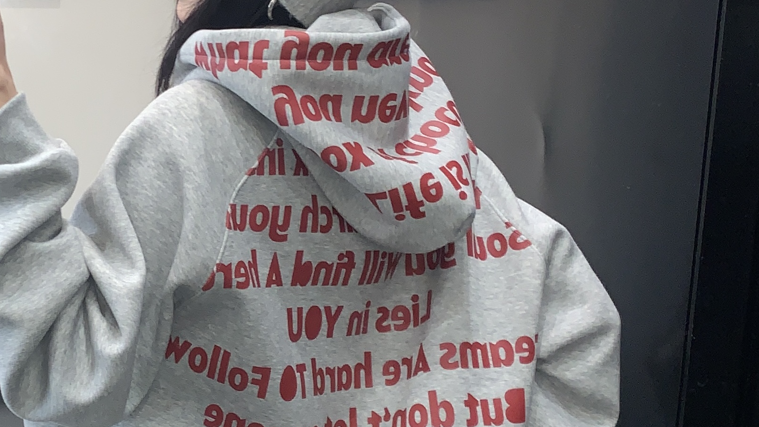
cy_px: 216
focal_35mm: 59
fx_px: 1188
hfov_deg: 34.6
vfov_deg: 20.4
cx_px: 182
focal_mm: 4.25
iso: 50
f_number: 1.8
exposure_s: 1/22
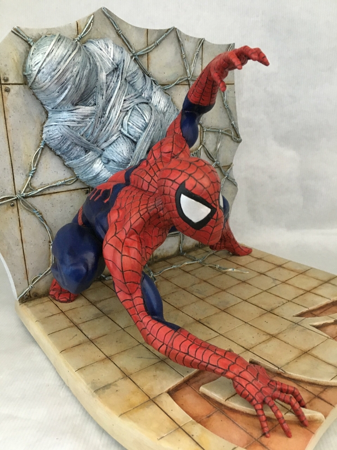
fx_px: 376
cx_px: 168
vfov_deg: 61.7
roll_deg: +1.9
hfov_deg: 48.2
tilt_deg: -16.5
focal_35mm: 29
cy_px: 225
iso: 400
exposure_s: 1/17
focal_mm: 4.15
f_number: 2.2
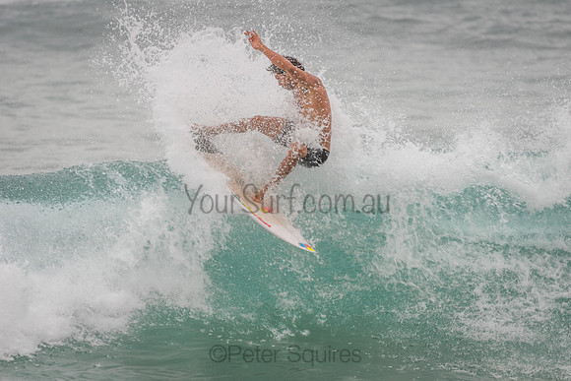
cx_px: 286
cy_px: 190
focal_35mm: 500
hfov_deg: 4.1
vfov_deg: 2.8
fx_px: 7932
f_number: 5.6
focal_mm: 500
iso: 220
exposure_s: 1/320
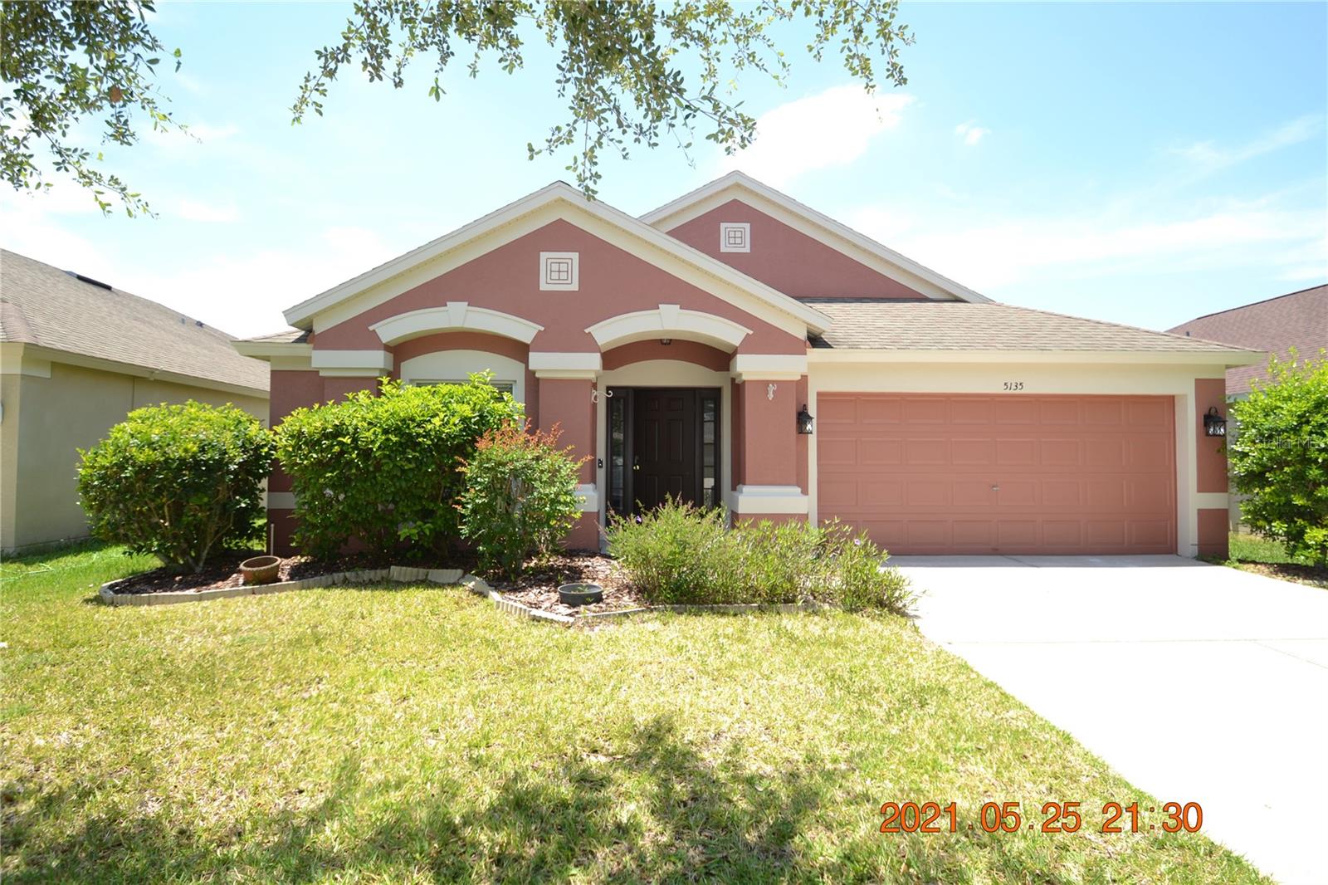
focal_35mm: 17
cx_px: 664
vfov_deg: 69.6
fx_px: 636
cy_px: 442
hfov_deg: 92.5
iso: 100
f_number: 7.1
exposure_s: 1/200
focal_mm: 11.5
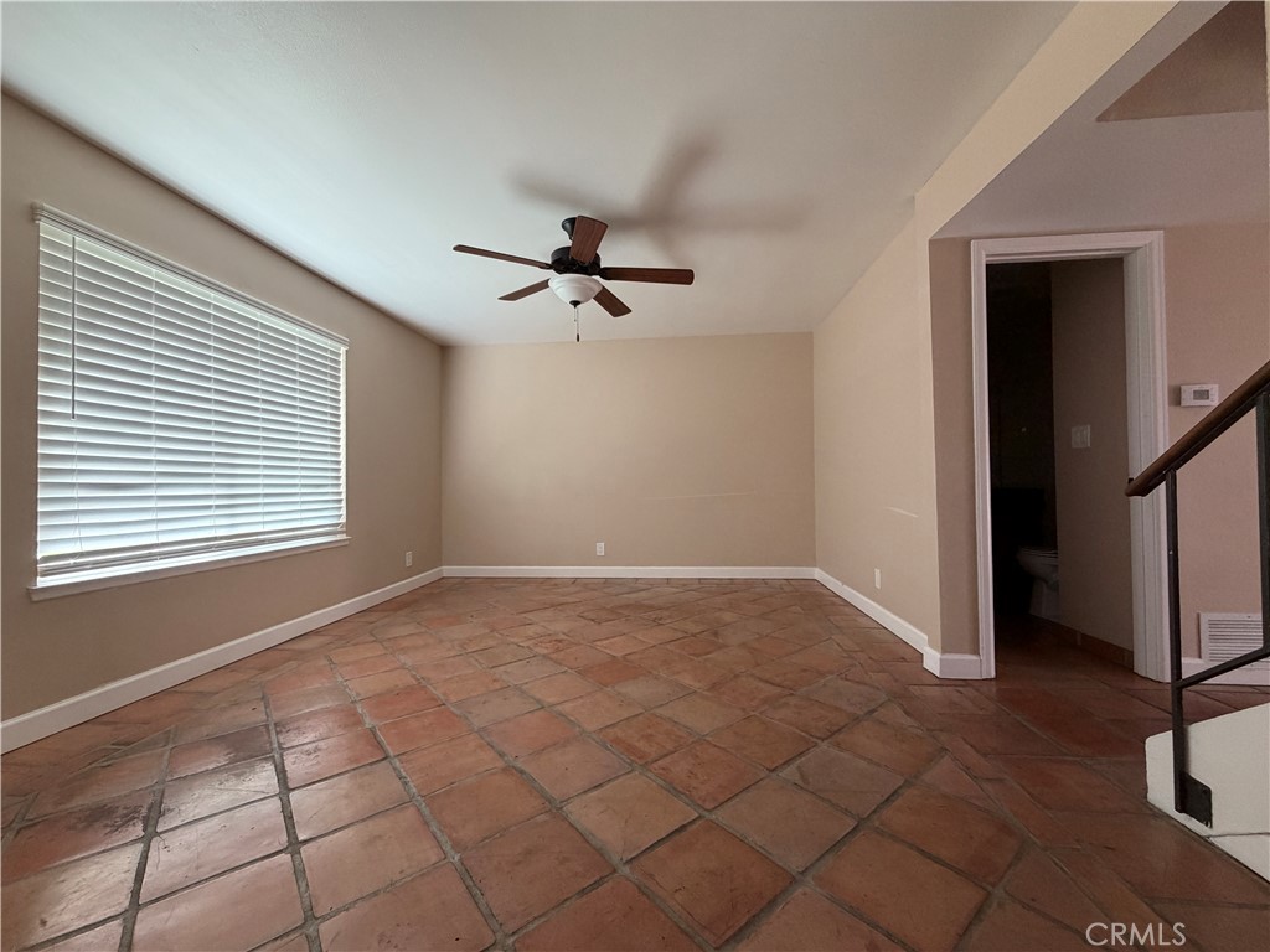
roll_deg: +0.1
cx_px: 635
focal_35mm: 14
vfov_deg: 85.7
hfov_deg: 102.1
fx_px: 514
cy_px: 476
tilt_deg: -0.3
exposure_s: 1/121
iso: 250
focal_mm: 2.22
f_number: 2.2
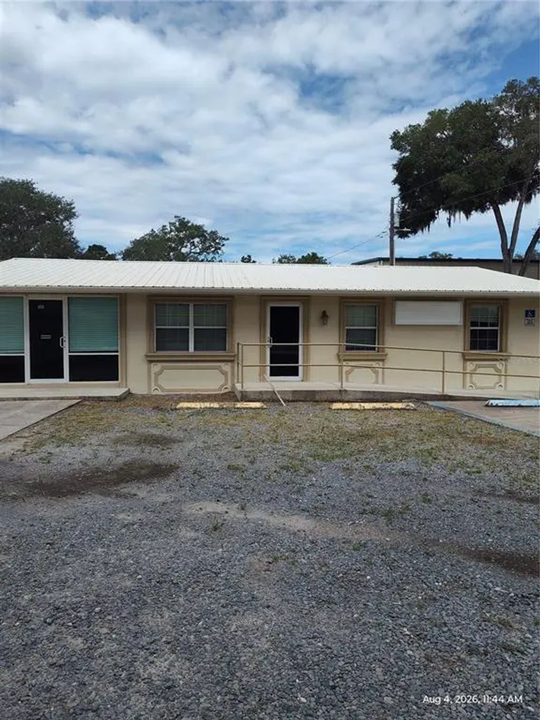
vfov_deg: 73.9
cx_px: 270
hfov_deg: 58.9
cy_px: 360
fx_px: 478
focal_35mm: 23
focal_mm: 5.56
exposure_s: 1/1882
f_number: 1.8
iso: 100
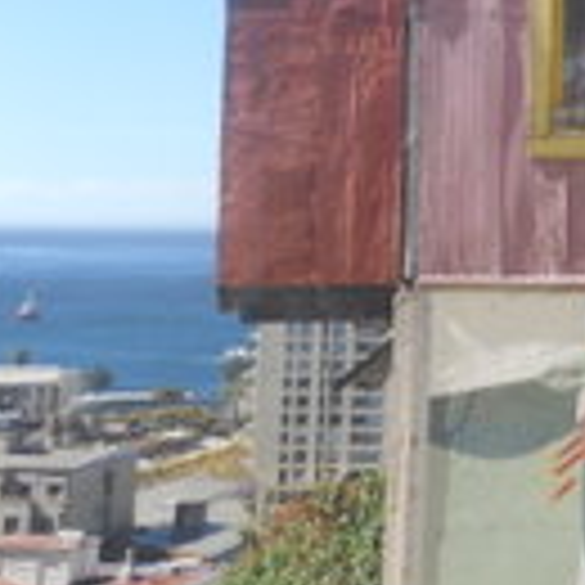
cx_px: 886
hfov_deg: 15.5
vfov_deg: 16.5
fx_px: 1969
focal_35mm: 103
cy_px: -18
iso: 80
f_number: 3.9
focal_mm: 6.9
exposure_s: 1/400
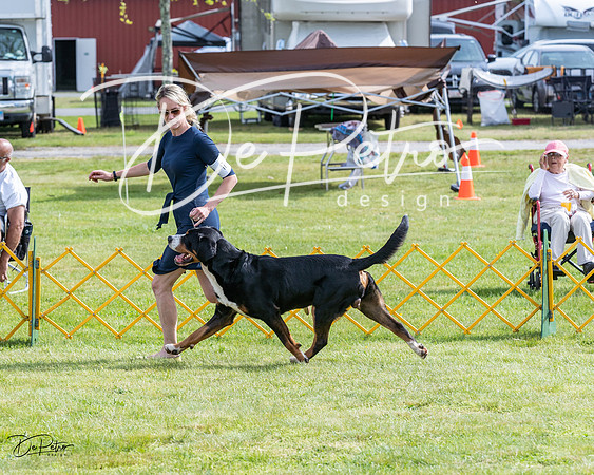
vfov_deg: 10.0
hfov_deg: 12.4
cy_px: 207
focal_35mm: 155
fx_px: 2726
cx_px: 251
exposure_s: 1/1250
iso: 400
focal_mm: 122
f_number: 5.6
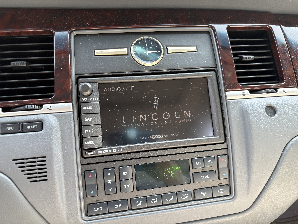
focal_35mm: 26
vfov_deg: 53.1
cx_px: 149
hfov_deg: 67.3
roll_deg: +3.4
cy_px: 112
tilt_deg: -14.7
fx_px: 224
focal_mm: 5.96
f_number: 1.6
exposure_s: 1/92
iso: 64
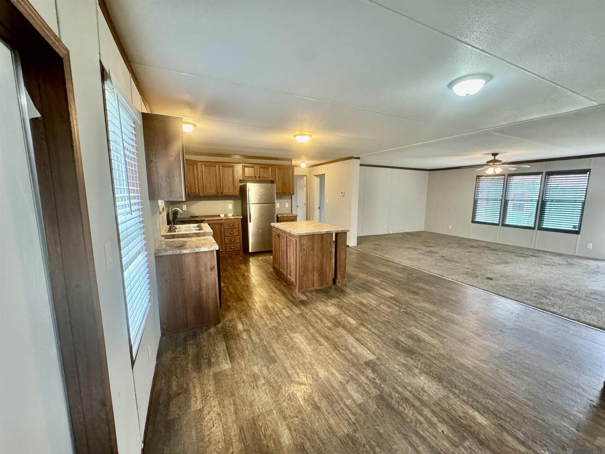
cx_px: 302
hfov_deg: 102.1
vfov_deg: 85.7
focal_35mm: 14
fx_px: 245
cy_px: 227
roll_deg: -0.7
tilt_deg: -11.0
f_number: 2.2
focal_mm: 2.22
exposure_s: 1/60
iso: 320
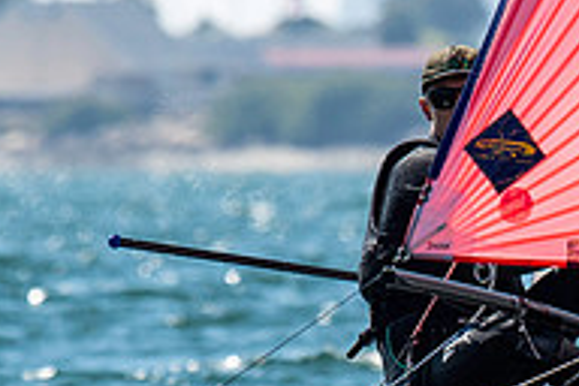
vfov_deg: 1.0
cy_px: 433
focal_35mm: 1433
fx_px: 23046
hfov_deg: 1.4
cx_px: 537
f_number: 5.6
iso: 250
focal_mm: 300
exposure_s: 1/2000
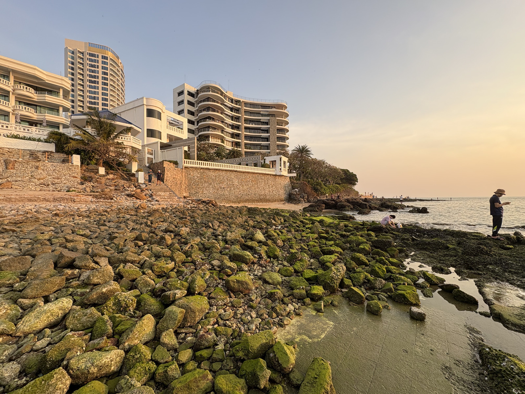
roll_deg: +0.9
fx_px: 212
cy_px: 197
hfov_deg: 102.1
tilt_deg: +0.8
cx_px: 262
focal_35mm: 14
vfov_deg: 85.7
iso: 40
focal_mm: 2.22
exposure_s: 1/261
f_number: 2.2
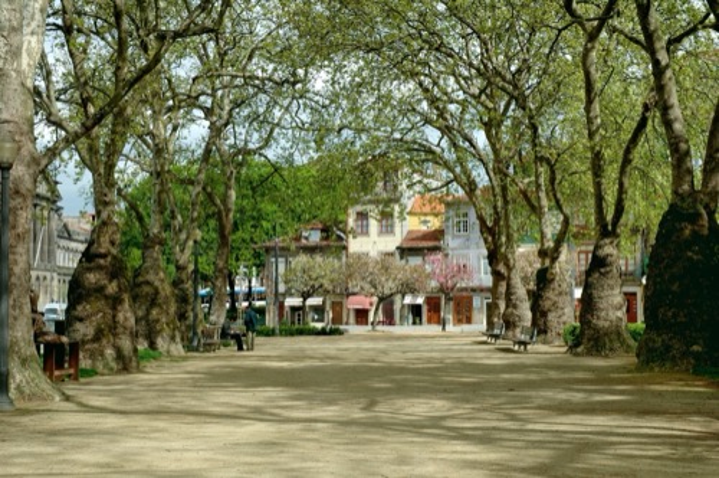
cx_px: 360
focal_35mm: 60
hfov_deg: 33.4
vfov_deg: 22.6
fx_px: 1197
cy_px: 239
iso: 200
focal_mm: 40
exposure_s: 1/160
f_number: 13
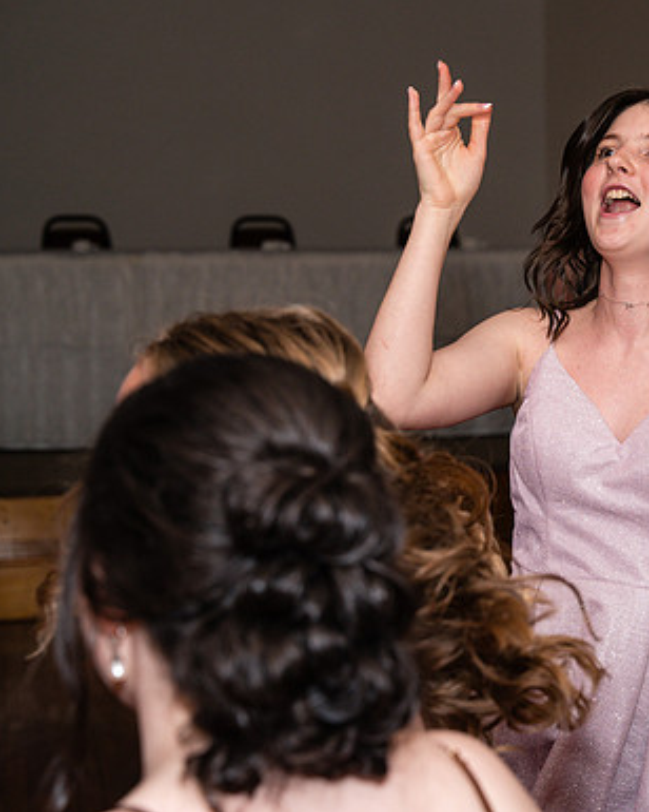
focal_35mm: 99
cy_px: 406
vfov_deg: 19.4
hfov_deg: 15.4
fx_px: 2377
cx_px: 588
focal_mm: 70
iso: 400
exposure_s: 1/250
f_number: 5
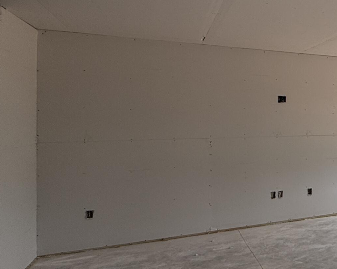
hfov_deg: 32.7
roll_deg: -0.4
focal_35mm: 40
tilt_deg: +1.3
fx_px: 399
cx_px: 449
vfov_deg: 37.3
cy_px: 115
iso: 64
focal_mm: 2.22
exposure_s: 1/315
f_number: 2.2
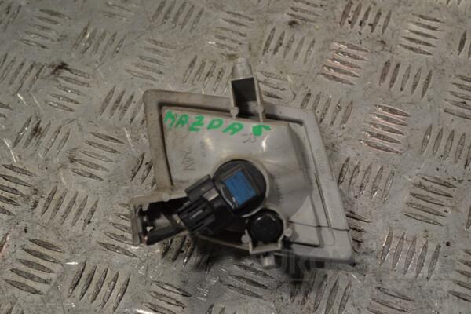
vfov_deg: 18.9
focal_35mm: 72
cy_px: 157
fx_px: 942
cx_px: 236
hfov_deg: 28.1
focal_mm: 48
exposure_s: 1/125
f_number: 5.6
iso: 320
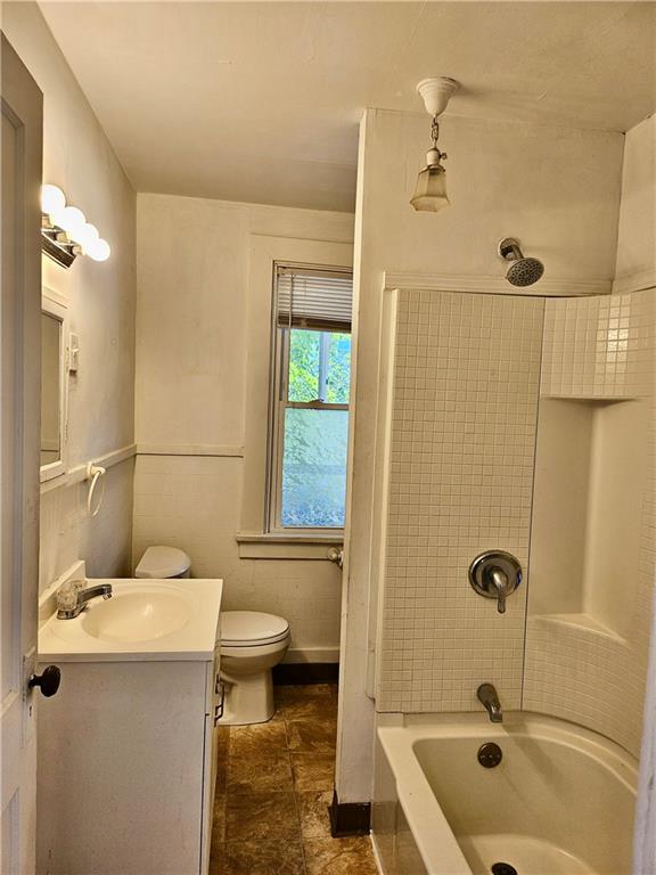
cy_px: 438
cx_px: 328
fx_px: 606
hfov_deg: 56.8
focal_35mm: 24
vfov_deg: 71.6
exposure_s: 1/120
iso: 50
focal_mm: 5
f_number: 1.8
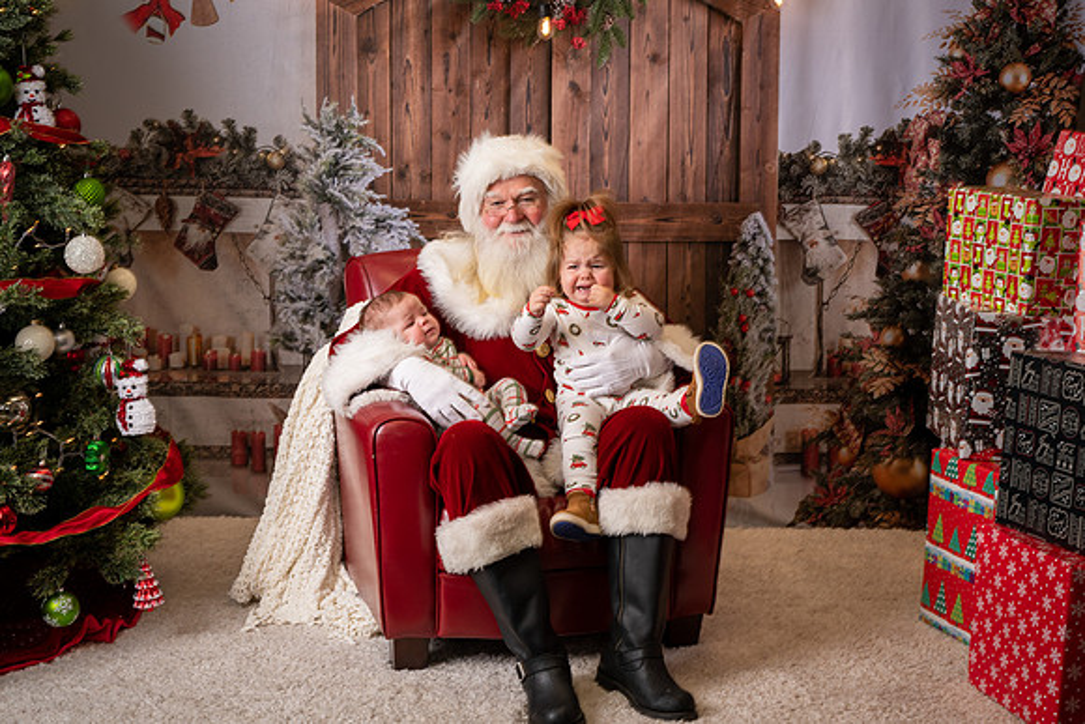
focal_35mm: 57
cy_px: 321
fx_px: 1725
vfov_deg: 23.7
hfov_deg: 34.9
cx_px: 604
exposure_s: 1/100
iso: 100
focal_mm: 50
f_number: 7.1
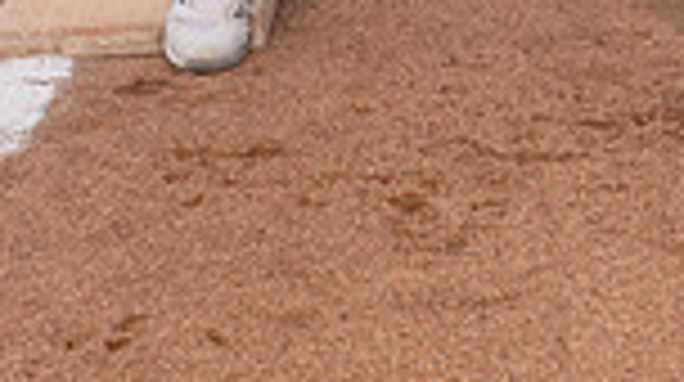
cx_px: 554
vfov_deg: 7.6
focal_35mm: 149
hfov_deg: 14.4
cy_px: -512
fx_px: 2699
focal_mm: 48
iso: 200
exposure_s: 1/400
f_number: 6.3
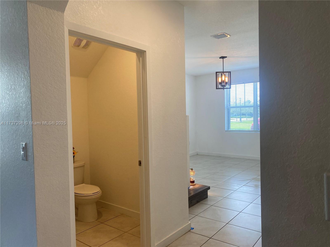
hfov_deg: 67.3
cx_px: 165
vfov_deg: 53.1
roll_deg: +0.7
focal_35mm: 26
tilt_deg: -3.0
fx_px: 248
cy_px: 124
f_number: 1.8
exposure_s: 1/120
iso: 100
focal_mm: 4.25
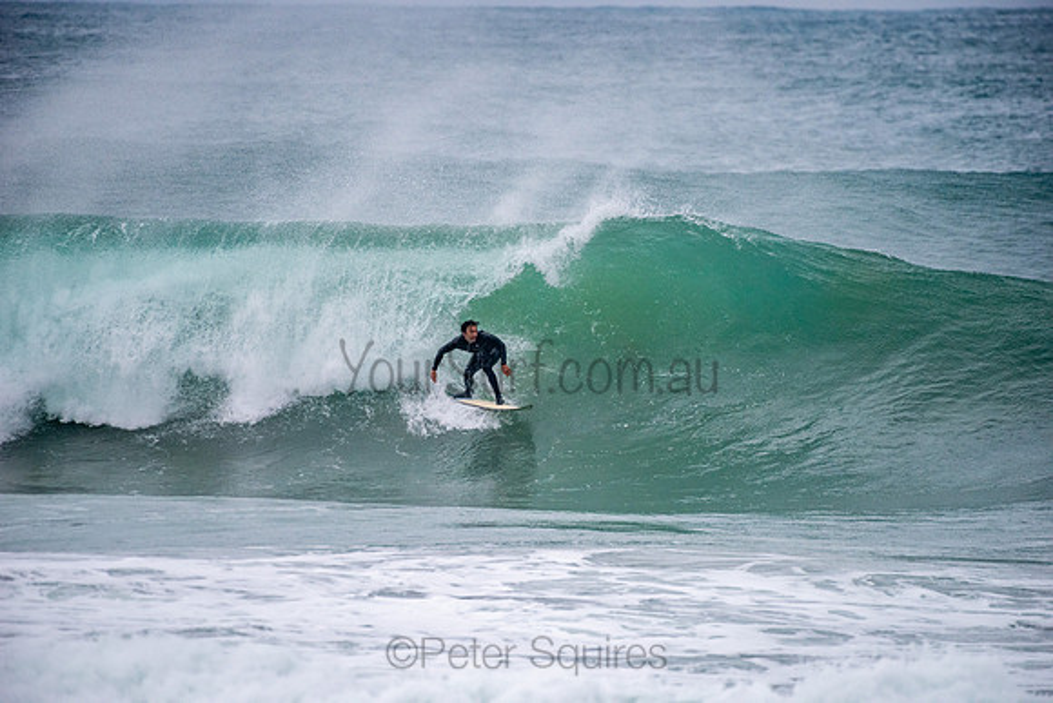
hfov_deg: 4.1
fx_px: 14628
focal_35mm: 500
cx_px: 526
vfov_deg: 2.8
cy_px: 352
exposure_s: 1/1250
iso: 800
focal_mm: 500
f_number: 5.6
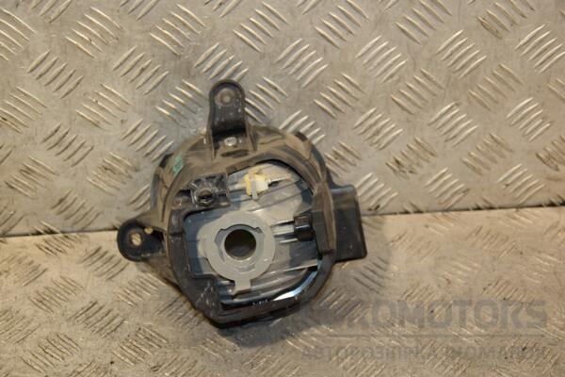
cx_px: 282
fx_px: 1177
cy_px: 188
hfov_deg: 27.0
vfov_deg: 18.2
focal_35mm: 75
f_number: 5
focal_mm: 50
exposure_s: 1/125
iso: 800
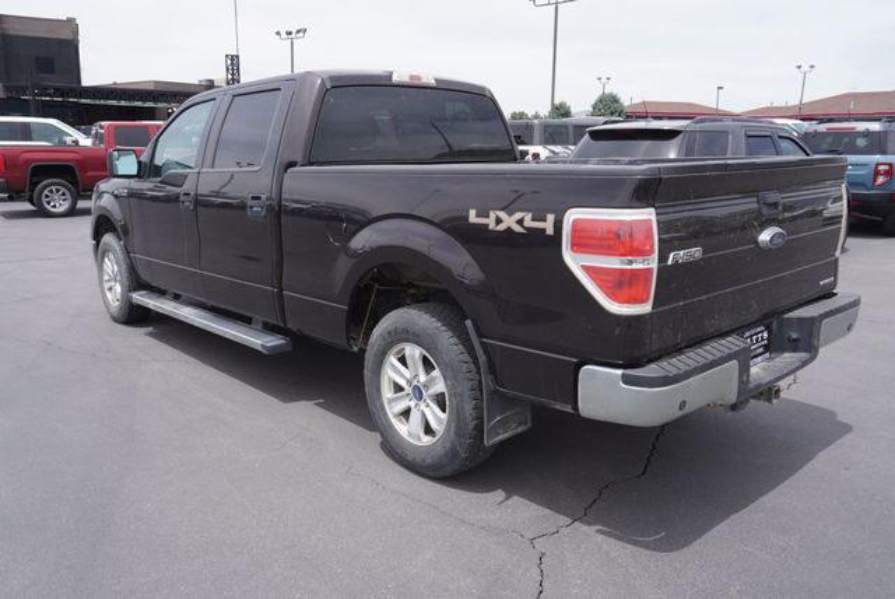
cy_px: 300
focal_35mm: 30
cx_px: 448
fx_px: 746
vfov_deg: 43.7
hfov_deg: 61.9
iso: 100
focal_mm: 20
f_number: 7.1
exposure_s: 1/200
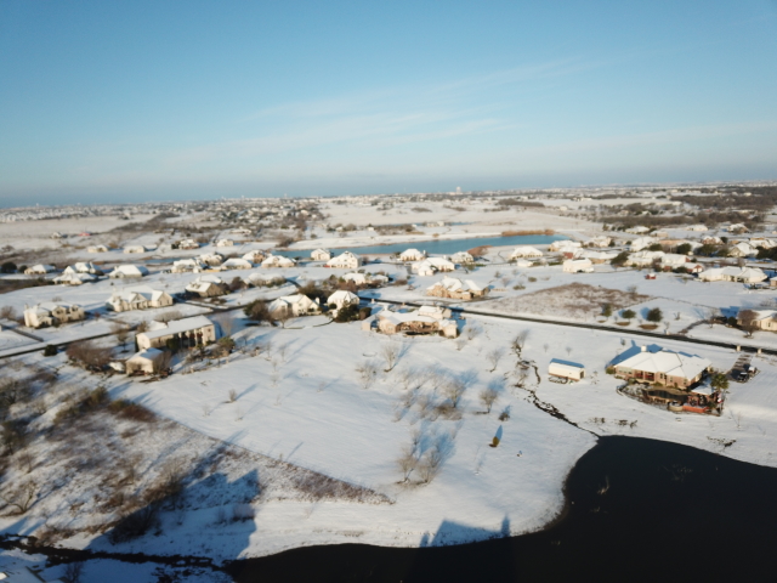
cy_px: 292
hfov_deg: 67.3
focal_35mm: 26
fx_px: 584
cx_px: 388
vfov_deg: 53.1
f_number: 2.2
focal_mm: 4.73
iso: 100
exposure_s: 1/100
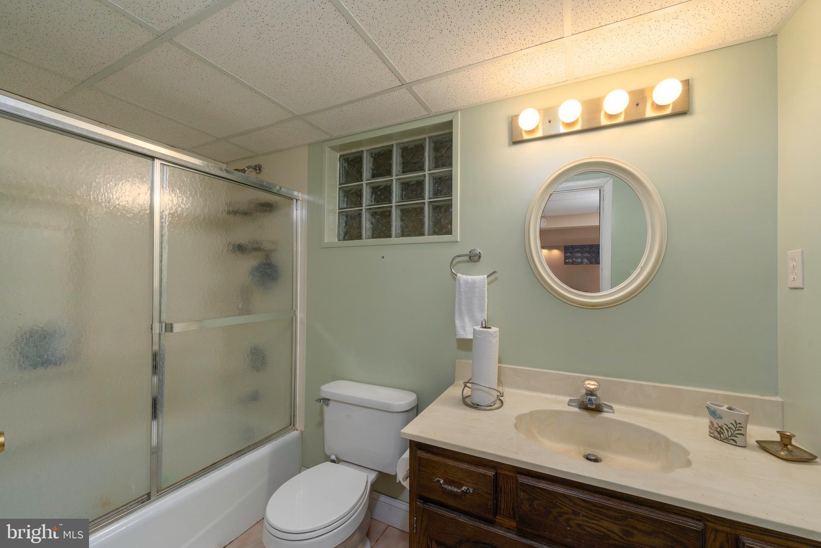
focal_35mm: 14
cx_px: 410
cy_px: 274
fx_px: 319
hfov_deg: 104.3
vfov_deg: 81.2
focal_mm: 14
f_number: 10
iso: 320
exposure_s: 1/125
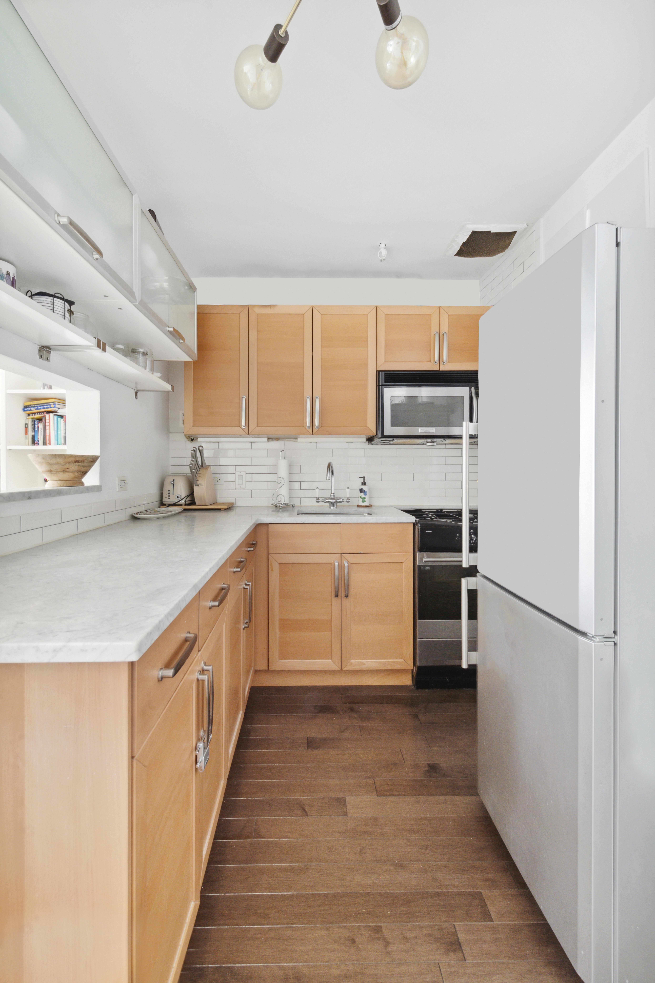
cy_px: 492
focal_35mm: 15
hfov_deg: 77.3
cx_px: 328
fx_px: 409
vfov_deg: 100.4
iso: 640
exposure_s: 4
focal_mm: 15
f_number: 11
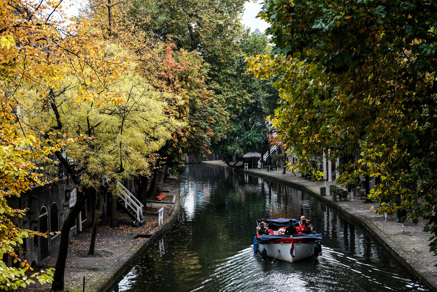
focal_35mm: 53
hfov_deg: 37.5
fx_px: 643
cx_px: 218
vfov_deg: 25.5
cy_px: 146
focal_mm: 35
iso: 320
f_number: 3.6
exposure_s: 1/500
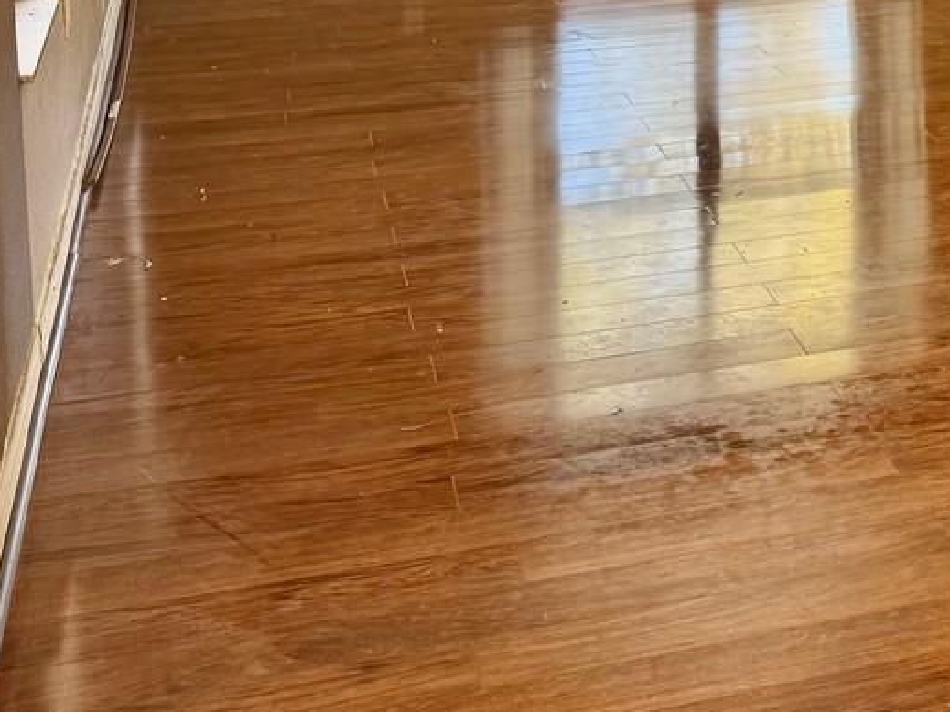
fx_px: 2030
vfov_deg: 18.6
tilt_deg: -7.5
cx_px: 1074
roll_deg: -0.7
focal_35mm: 74
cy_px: -198
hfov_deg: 24.4
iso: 80
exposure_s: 1/151
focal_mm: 6.76
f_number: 1.78
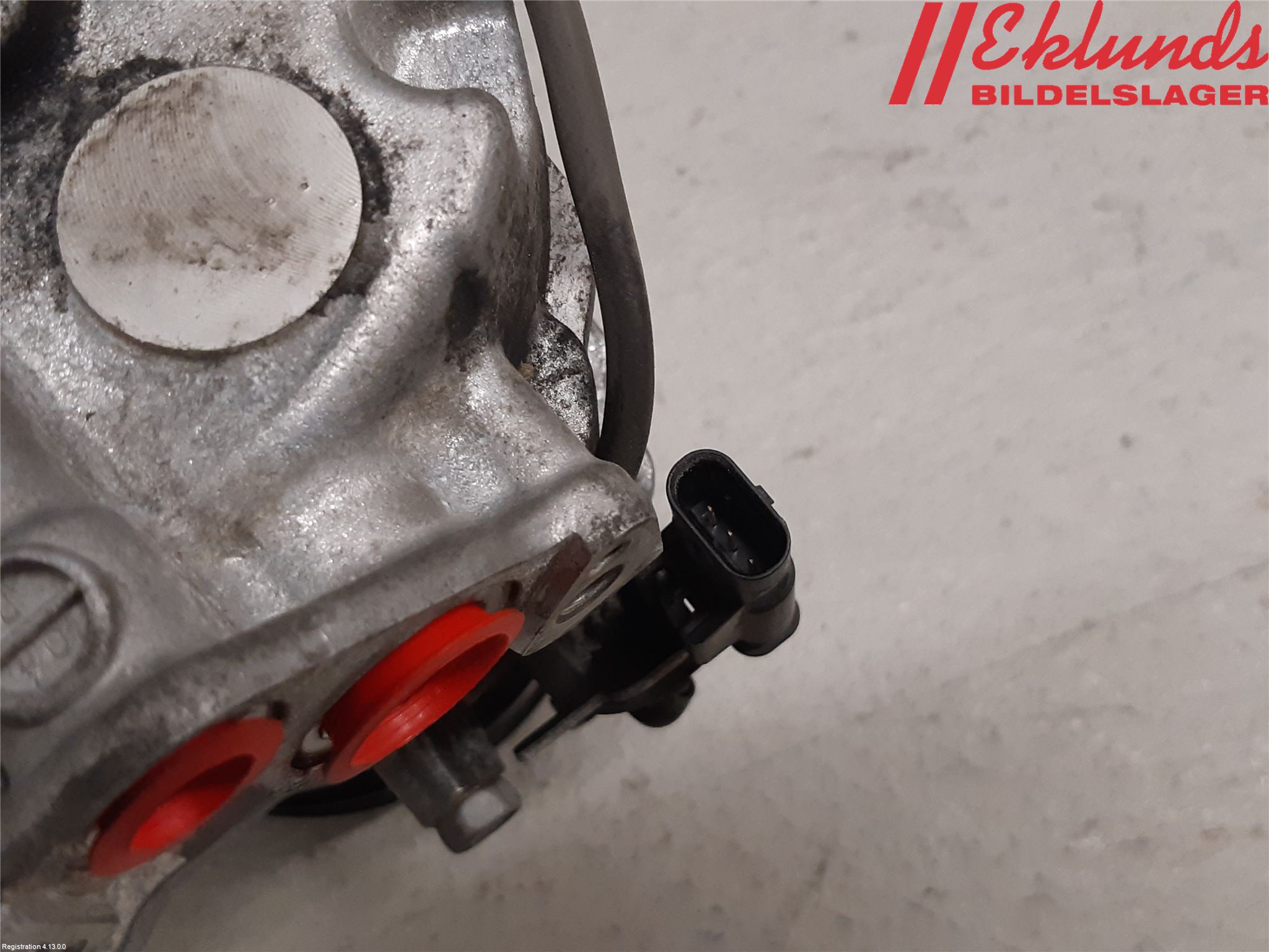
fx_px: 953
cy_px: 476
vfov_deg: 53.1
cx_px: 634
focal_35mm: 26
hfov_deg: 67.3
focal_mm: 3.93
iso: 160
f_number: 1.7
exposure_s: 1/50
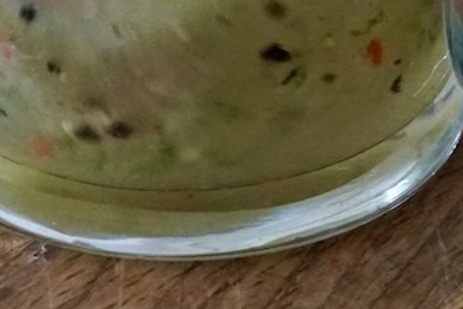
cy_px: -181
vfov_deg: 3.1
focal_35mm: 444
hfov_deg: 4.6
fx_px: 5708
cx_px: -8
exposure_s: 1/40
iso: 6400
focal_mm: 79
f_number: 5.6
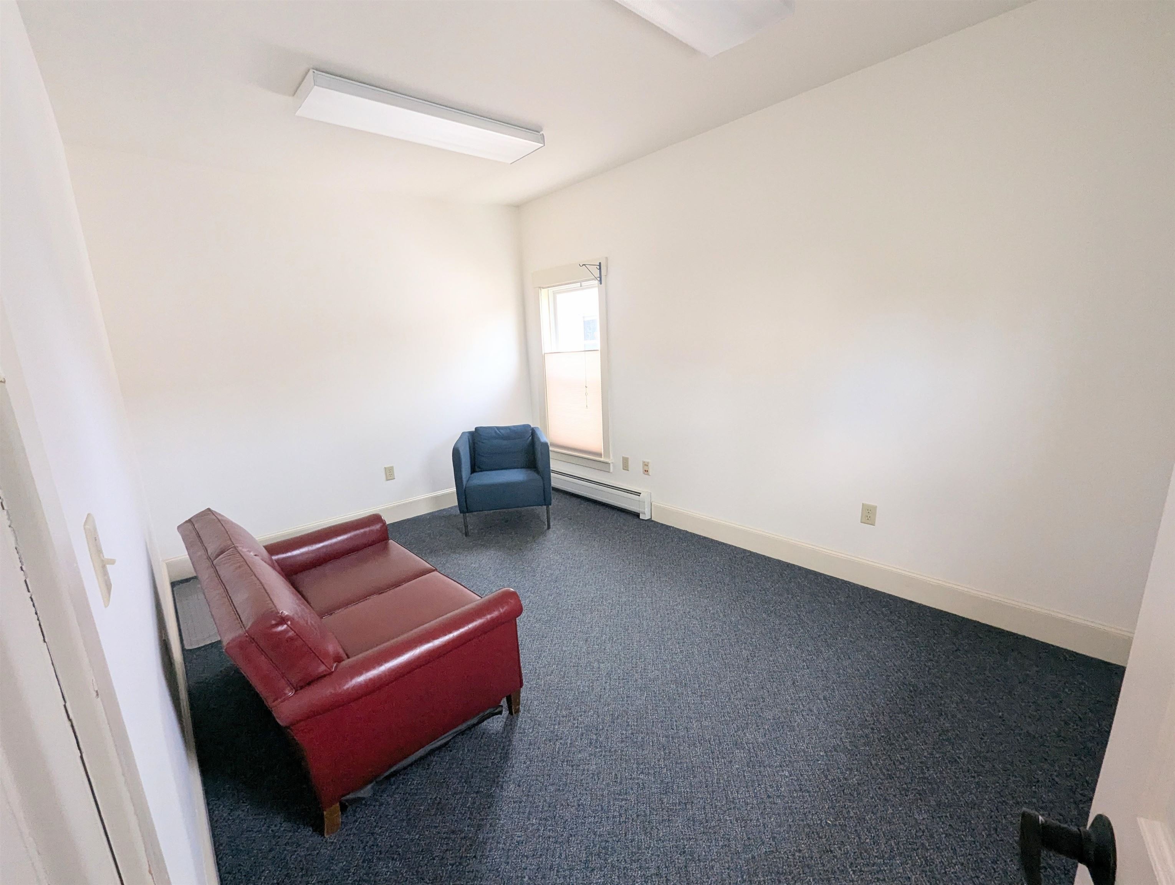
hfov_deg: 106.1
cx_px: 588
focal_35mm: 13
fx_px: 442
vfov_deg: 90.1
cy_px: 442
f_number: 2.2
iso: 115
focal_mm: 1.95
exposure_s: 1/70
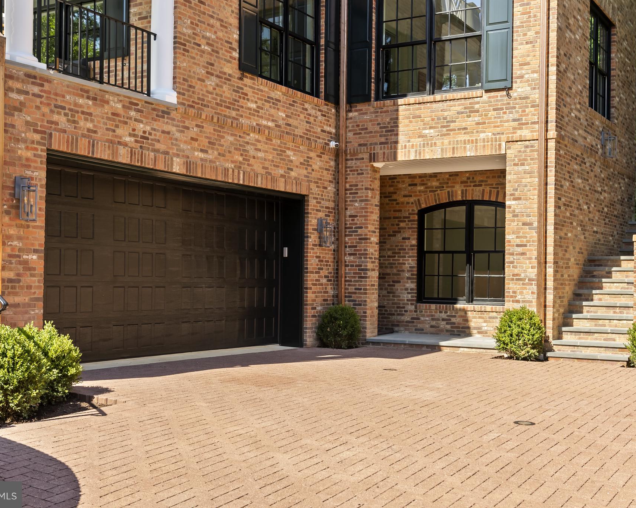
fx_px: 828
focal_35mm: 44
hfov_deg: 42.0
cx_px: 321
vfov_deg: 34.2
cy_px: 254
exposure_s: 1/100
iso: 100
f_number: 6.3
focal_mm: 39
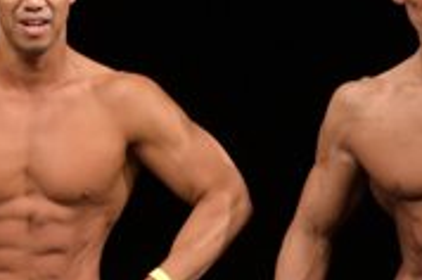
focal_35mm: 1112
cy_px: 325
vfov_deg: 1.2
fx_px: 13012
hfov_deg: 1.9
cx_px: -248
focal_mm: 170
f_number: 5.6
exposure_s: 1/400
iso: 3200
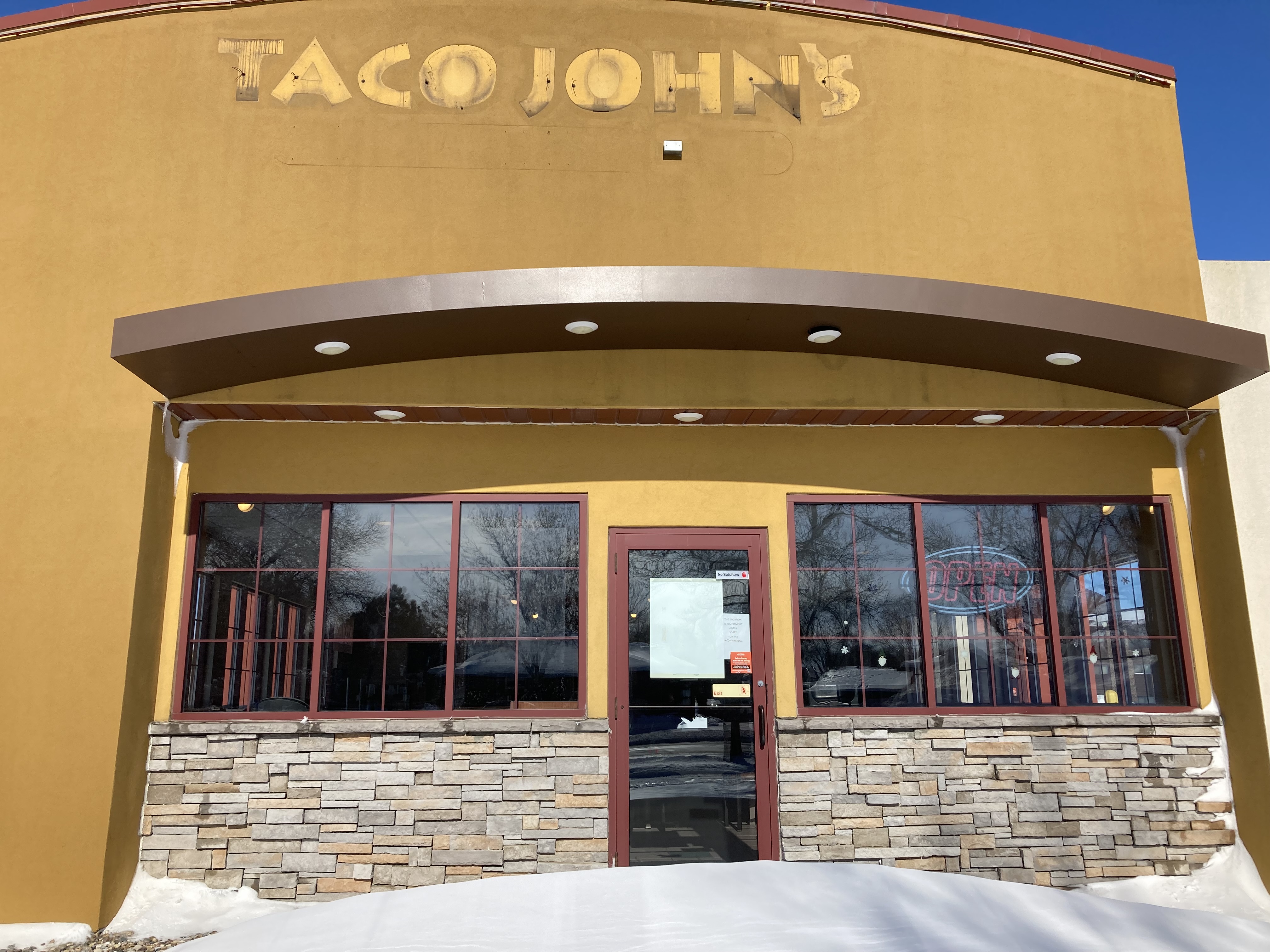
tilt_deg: +12.6
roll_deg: +0.9
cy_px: 476
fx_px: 1027
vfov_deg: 49.7
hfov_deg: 63.4
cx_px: 635
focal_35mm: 28
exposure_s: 1/3472
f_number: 1.8
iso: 25
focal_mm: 3.99
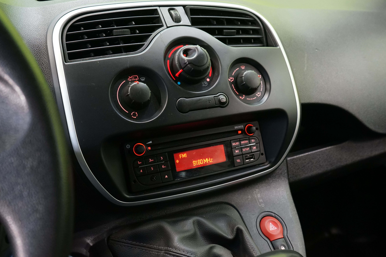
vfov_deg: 38.9
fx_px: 365
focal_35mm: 34
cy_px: 123
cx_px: 190
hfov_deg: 55.8
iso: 3200
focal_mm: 32
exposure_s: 1/40
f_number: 6.3
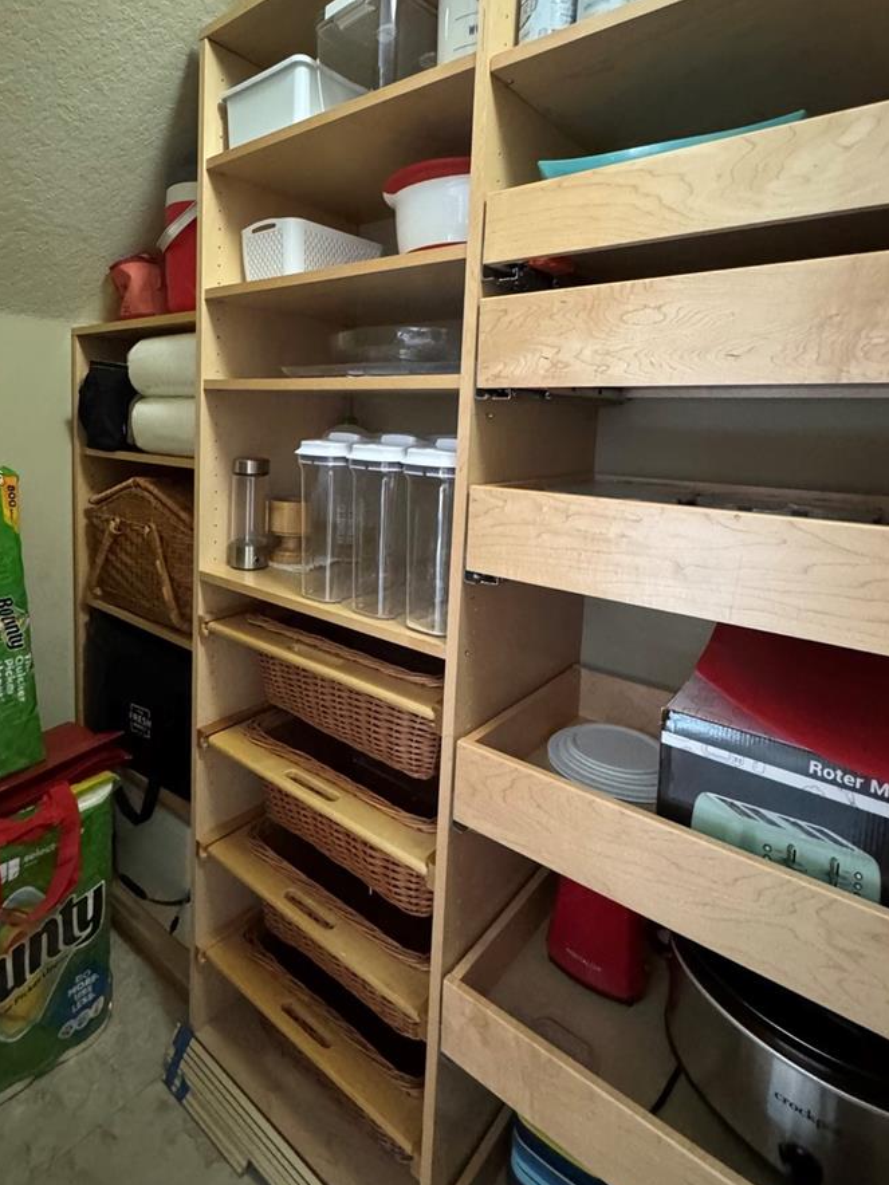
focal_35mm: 19
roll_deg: -1.8
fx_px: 651
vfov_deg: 83.7
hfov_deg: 68.1
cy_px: 480
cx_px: 359
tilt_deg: -6.0
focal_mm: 2.22
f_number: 2.2
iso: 1250
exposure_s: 1/40
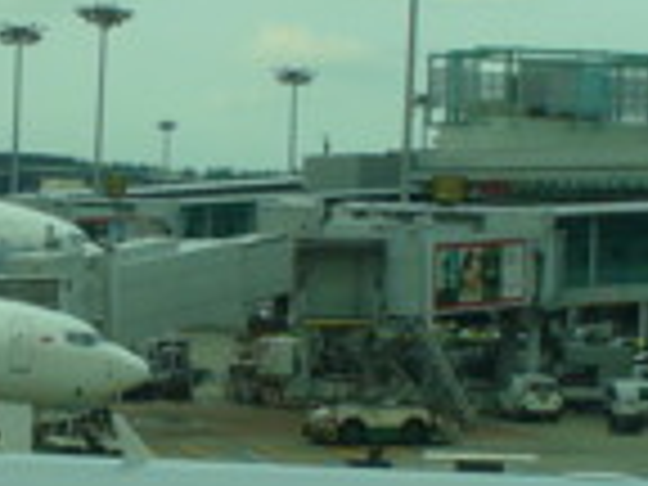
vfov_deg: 9.6
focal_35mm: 154
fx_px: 2883
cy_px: 270
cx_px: 90
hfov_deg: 12.7
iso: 80
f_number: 5.6
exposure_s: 1/125
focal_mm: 6.1
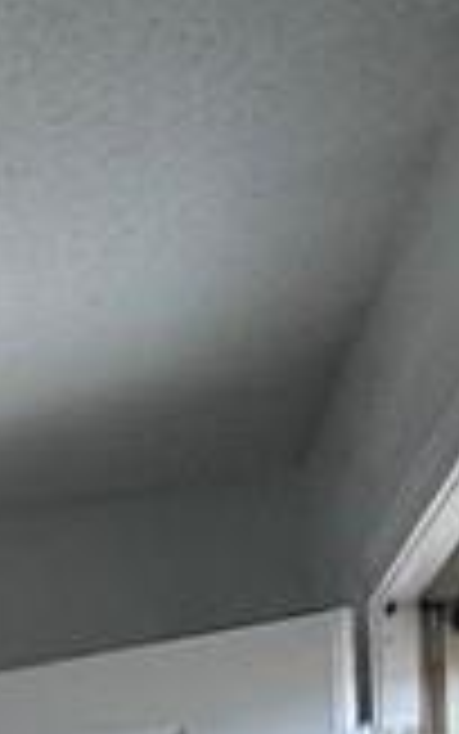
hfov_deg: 7.1
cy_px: 1063
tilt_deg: +0.9
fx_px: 1860
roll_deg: +0.4
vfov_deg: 19.7
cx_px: -1620
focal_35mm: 93
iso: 125
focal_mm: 2.22
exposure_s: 1/120
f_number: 2.2
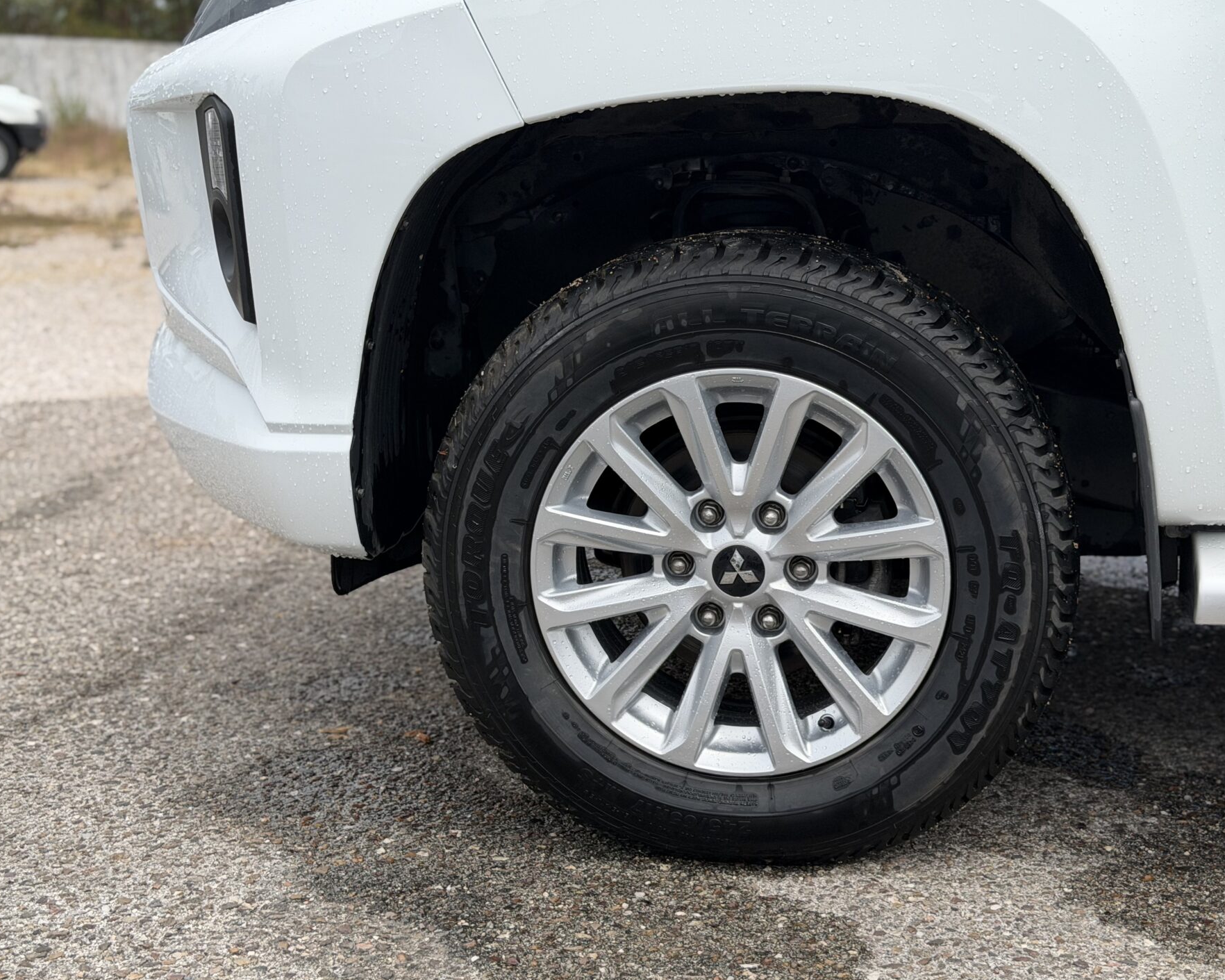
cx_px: 627
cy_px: 488
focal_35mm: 51
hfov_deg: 36.7
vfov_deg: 29.7
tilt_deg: -7.8
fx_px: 1849
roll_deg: +2.2
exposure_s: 1/4587
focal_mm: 6.76
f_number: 1.78
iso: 64
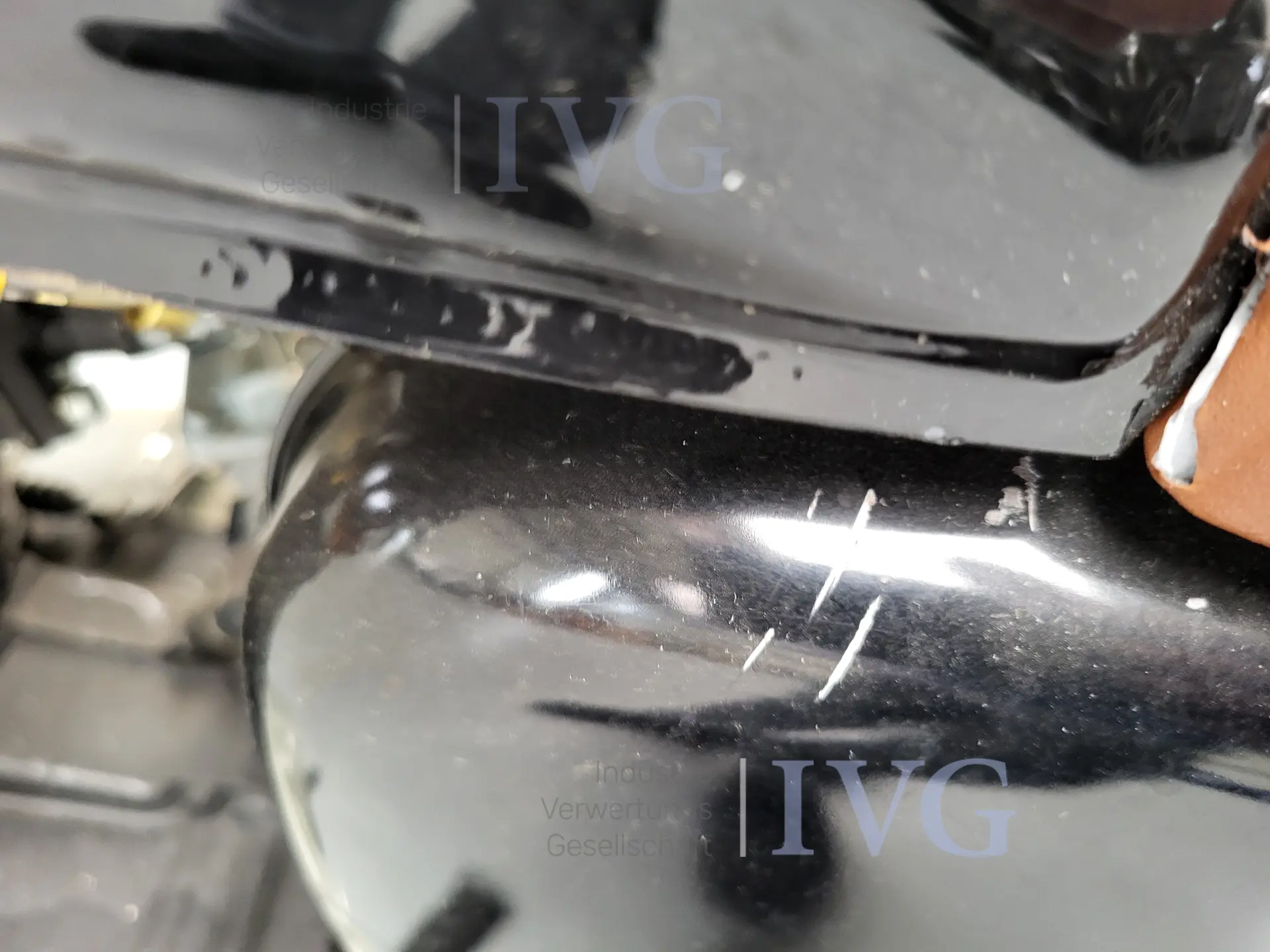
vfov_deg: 53.1
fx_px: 954
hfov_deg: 67.3
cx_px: 635
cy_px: 476
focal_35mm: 26
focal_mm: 5.4
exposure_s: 1/33.3
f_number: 1.8
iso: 640
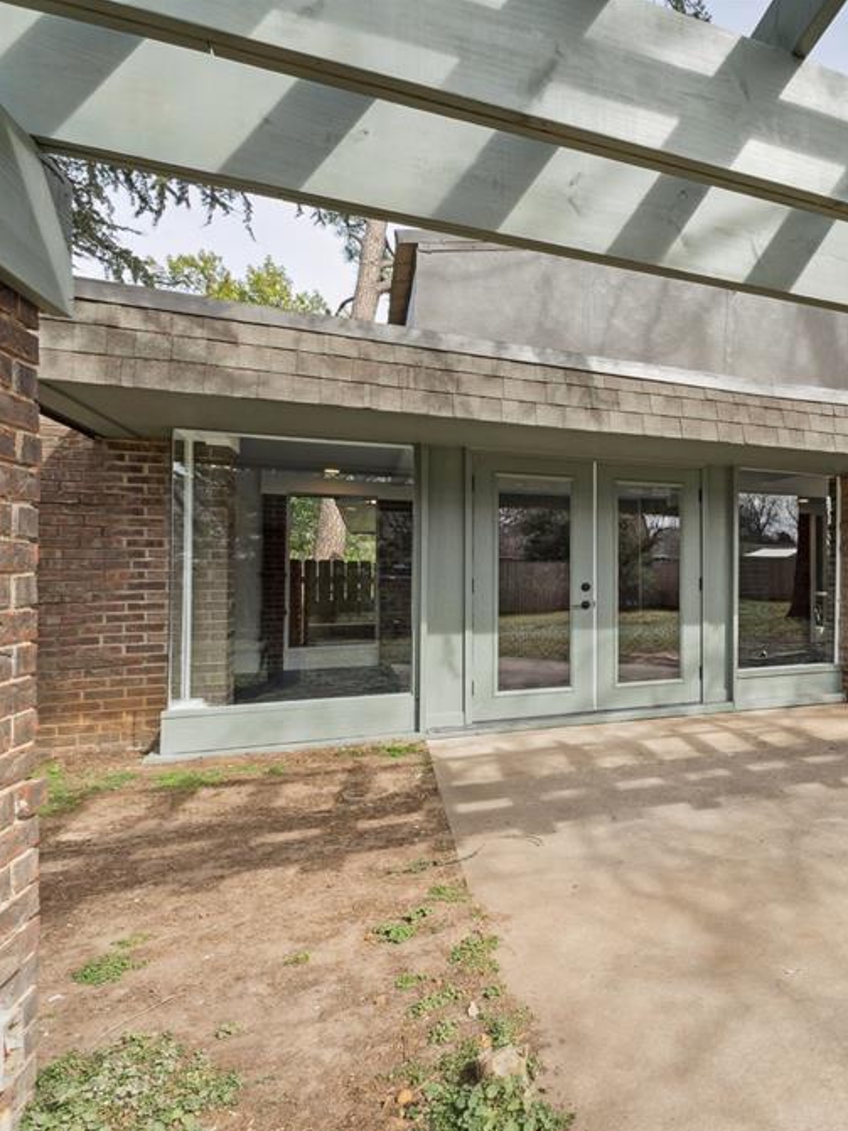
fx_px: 719
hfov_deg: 52.1
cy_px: 571
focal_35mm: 22
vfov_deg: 76.4
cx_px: 795
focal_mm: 10
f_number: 8
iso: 100
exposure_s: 1/400
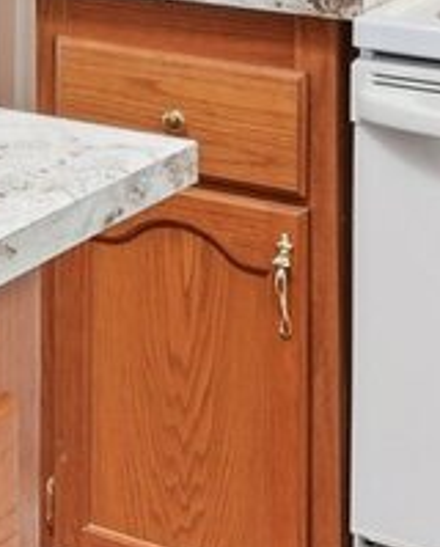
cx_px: -712
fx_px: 2042
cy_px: -374
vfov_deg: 13.9
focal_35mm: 126
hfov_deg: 10.2
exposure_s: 1/20
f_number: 8
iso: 400
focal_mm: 16.5
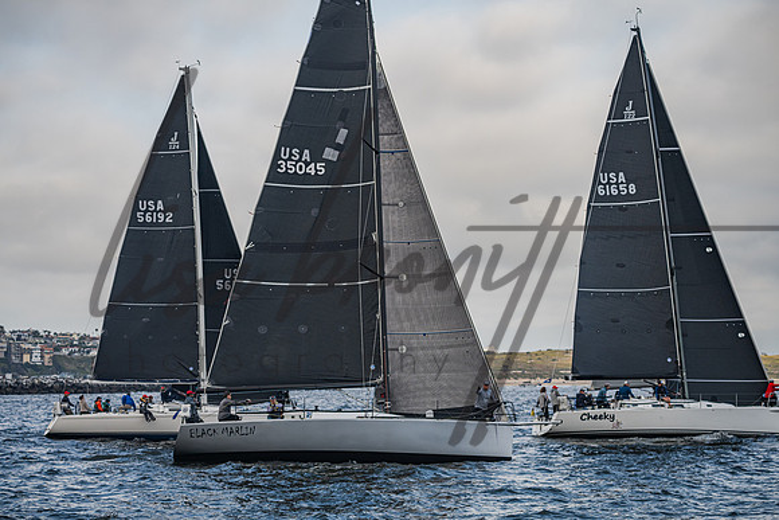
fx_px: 2228
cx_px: 383
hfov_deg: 19.8
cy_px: 260
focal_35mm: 103
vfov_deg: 13.3
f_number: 5.6
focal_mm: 100
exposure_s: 1/2000
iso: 400
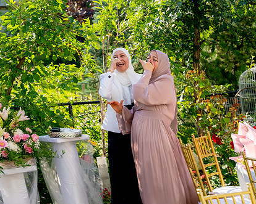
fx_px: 697
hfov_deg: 20.7
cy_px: 95
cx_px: 80
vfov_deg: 16.7
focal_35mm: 92
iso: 100
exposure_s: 1/500
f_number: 4.5
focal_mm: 70
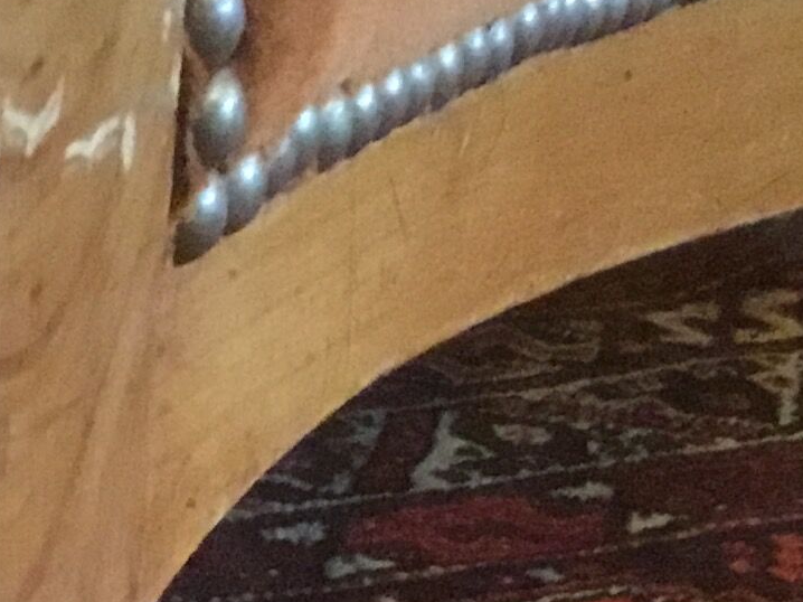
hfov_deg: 13.3
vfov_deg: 10.0
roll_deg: +0.2
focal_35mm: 141
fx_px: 3270
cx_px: -365
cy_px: 1015
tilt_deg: -25.2
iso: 800
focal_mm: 3.3
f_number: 2.4
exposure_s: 1/17
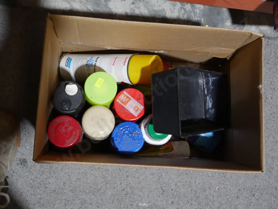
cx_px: 139
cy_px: 104
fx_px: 354
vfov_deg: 32.9
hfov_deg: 42.9
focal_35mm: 44
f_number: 4.7
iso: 640
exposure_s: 1/60
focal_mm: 22
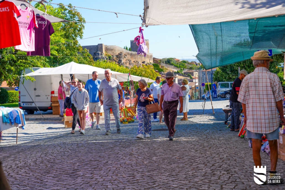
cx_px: 142
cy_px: 95
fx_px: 427
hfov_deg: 36.9
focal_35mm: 54
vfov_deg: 25.0
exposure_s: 1/400
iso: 100
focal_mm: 54
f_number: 5
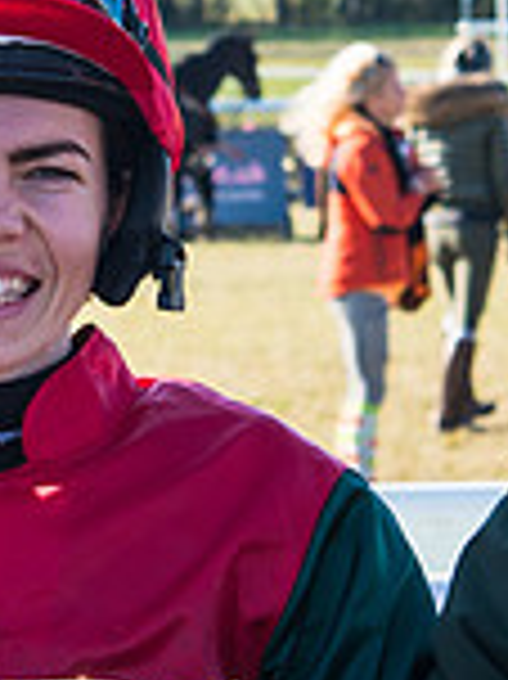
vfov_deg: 6.7
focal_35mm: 297
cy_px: -21
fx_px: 5820
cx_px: 30
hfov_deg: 5.0
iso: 125
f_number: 5
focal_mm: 52
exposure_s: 1/250
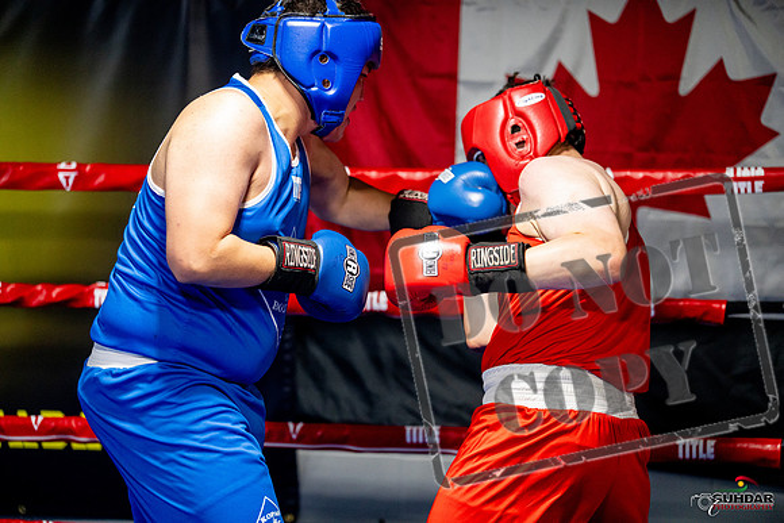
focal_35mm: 100
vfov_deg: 13.7
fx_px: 2178
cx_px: 392
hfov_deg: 20.4
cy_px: 262
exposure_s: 1/1000
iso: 4000
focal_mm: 100
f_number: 2
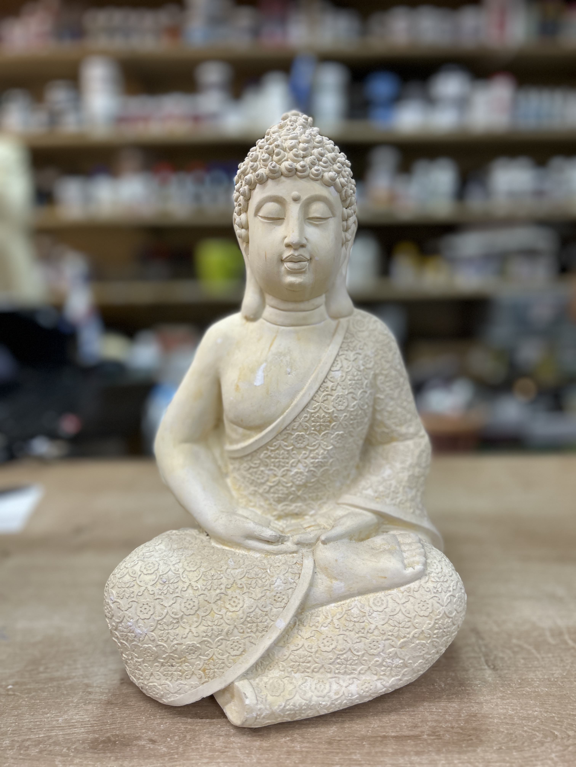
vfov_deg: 67.3
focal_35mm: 26
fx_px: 577
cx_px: 288
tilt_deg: -12.8
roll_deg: +0.3
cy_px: 384
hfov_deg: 53.1
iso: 100
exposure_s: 1/100
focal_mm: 5.7
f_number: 1.5
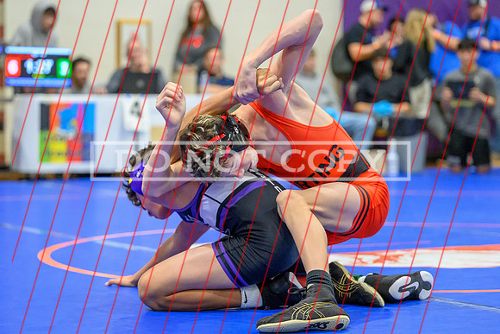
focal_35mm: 117
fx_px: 1629
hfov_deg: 17.4
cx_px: 208
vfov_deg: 11.7
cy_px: 140
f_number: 2.8
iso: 5600
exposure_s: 1/640
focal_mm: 99
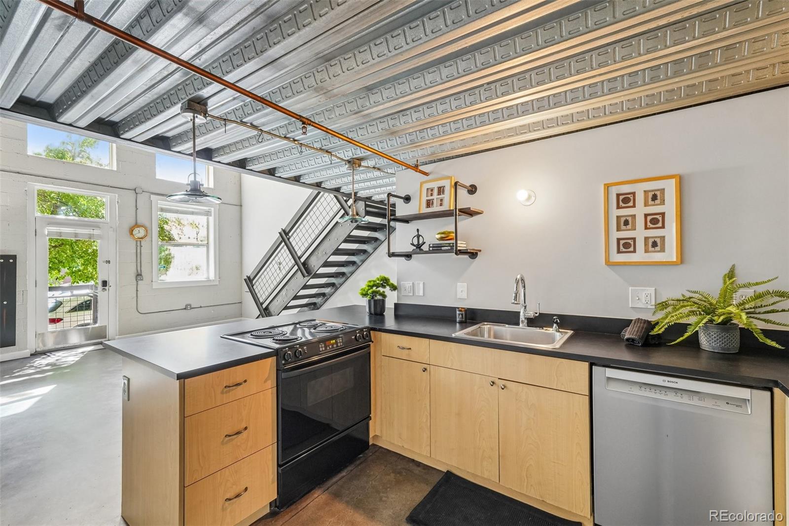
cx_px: 394
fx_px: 329
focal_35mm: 15
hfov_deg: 100.4
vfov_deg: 77.3
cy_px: 263
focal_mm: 10
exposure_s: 1/3.33
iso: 800
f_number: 8
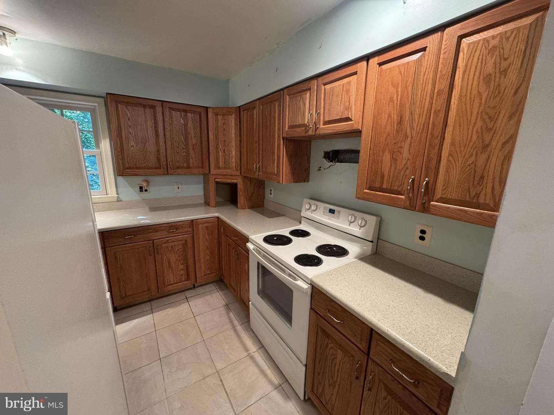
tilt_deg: -13.1
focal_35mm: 14
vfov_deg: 85.7
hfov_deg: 102.1
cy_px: 208
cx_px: 277
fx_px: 224
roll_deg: -1.6
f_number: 2.2
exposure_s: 1/60
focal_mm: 2.22
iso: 640
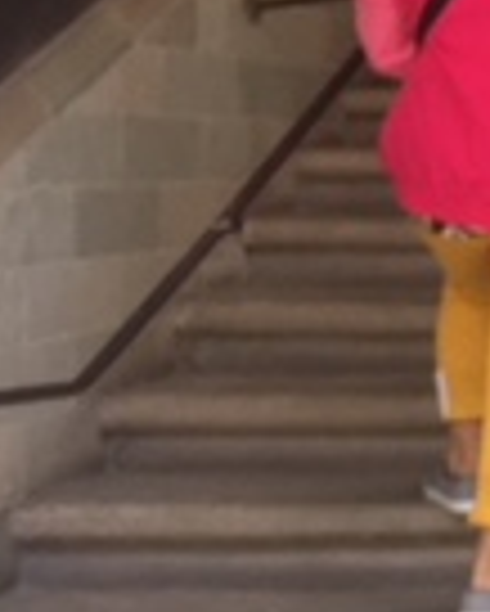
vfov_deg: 14.4
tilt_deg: -1.2
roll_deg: -1.0
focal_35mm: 133
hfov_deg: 9.9
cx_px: 1254
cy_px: 162
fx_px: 2408
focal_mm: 4.15
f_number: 2.2
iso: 40
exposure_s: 1/120
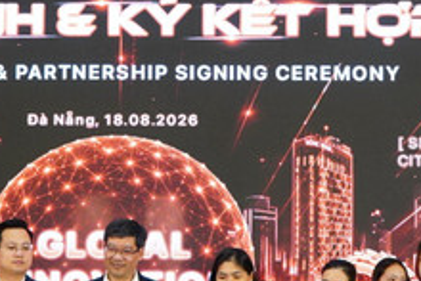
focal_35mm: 140
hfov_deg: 14.6
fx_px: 1638
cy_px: 216
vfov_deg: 9.8
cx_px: 121
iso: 1000
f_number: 5
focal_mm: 38
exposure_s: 1/80
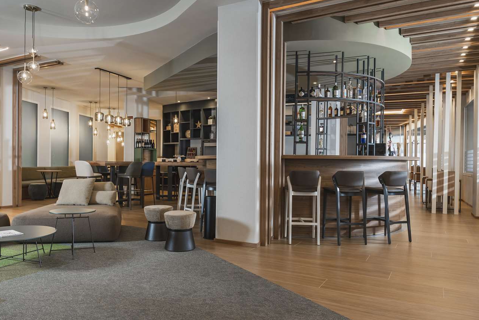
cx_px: 221
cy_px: 168
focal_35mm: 28
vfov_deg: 46.4
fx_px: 373
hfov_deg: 65.4
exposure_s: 1/30
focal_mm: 24
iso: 250
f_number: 4
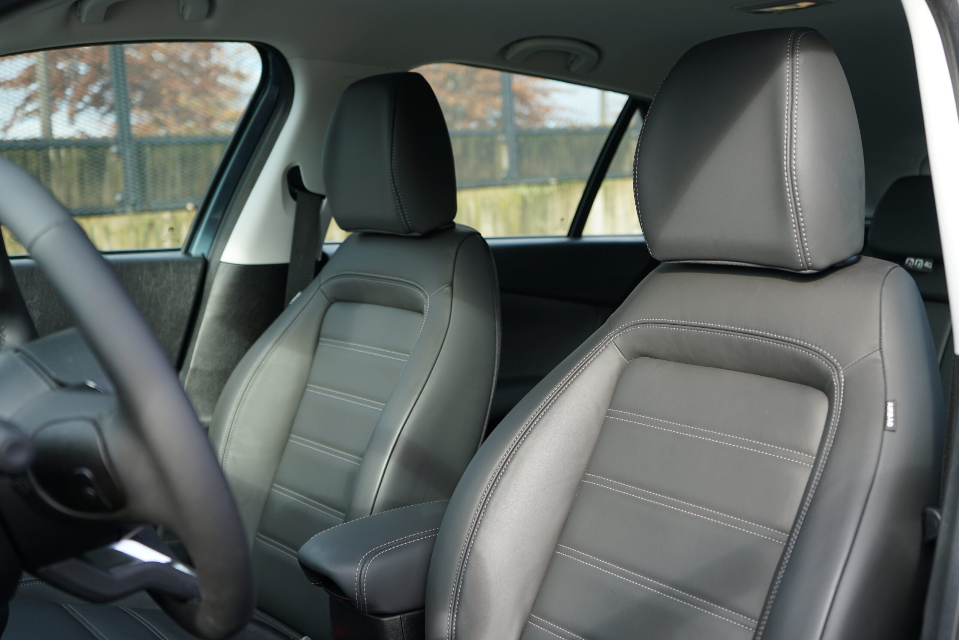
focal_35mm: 41
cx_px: 480
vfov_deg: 32.6
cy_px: 320
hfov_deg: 47.4
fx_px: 1092
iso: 160
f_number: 4.5
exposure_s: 1/160
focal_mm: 41
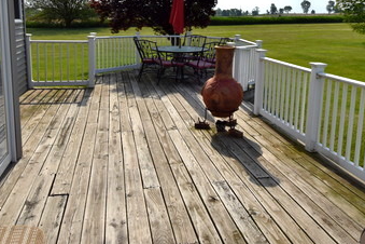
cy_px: 79
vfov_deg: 38.4
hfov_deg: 55.5
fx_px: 345
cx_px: 211
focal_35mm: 34
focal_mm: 12
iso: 100
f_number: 16
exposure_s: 1/200
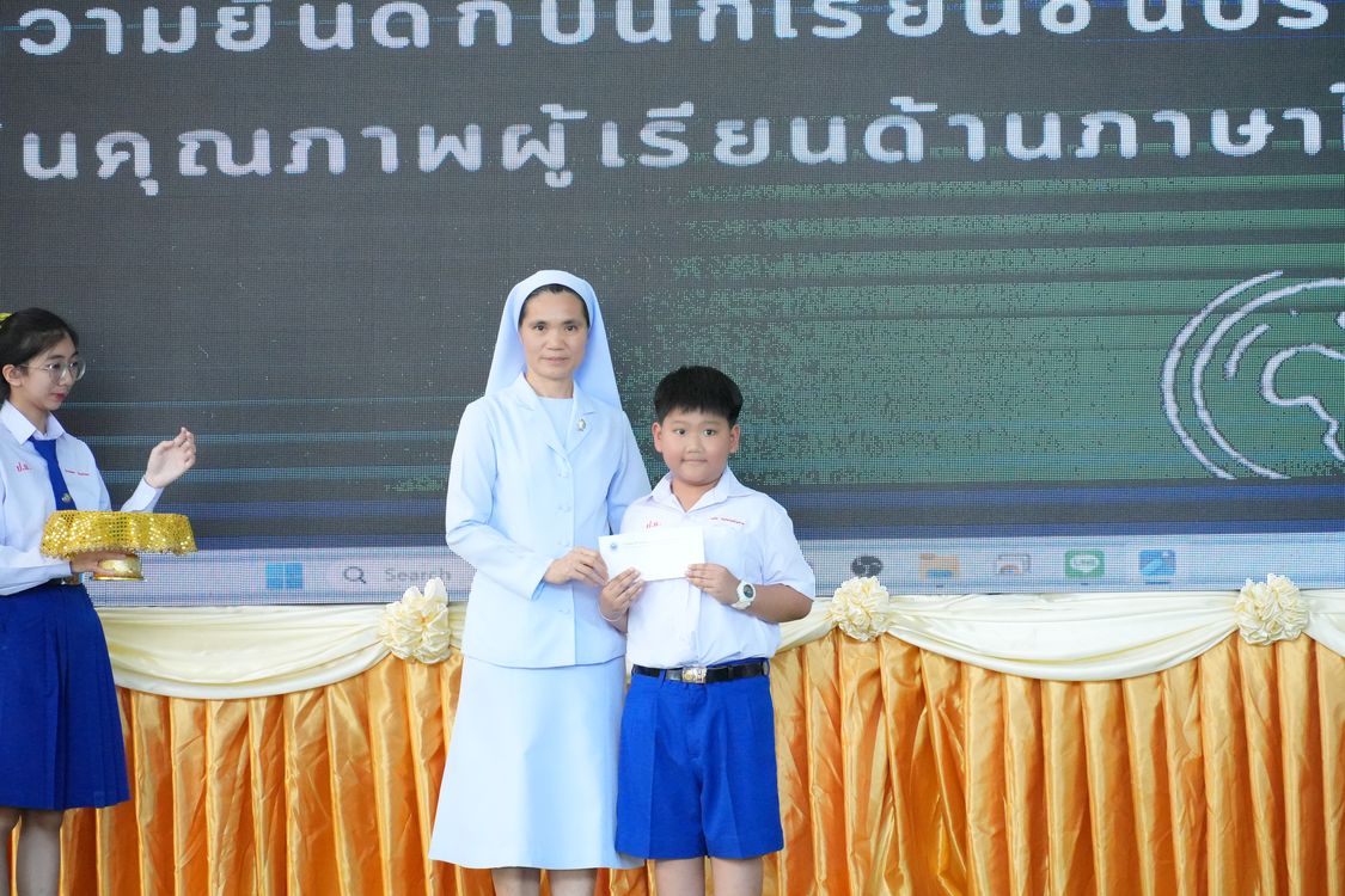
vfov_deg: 7.4
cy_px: 448
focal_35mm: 184
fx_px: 6893
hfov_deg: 11.1
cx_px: 672
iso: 6400
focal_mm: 123
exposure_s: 1/500
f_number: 5.6
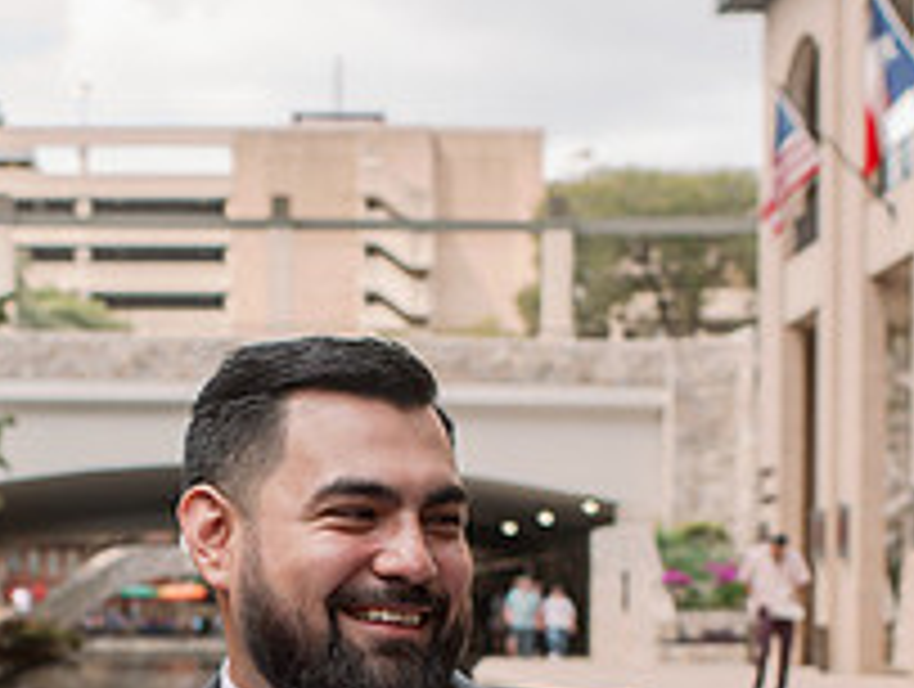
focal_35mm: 96
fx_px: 2539
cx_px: 311
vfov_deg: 15.0
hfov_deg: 20.3
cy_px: 780
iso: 320
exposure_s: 1/1000
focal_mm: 35
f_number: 4
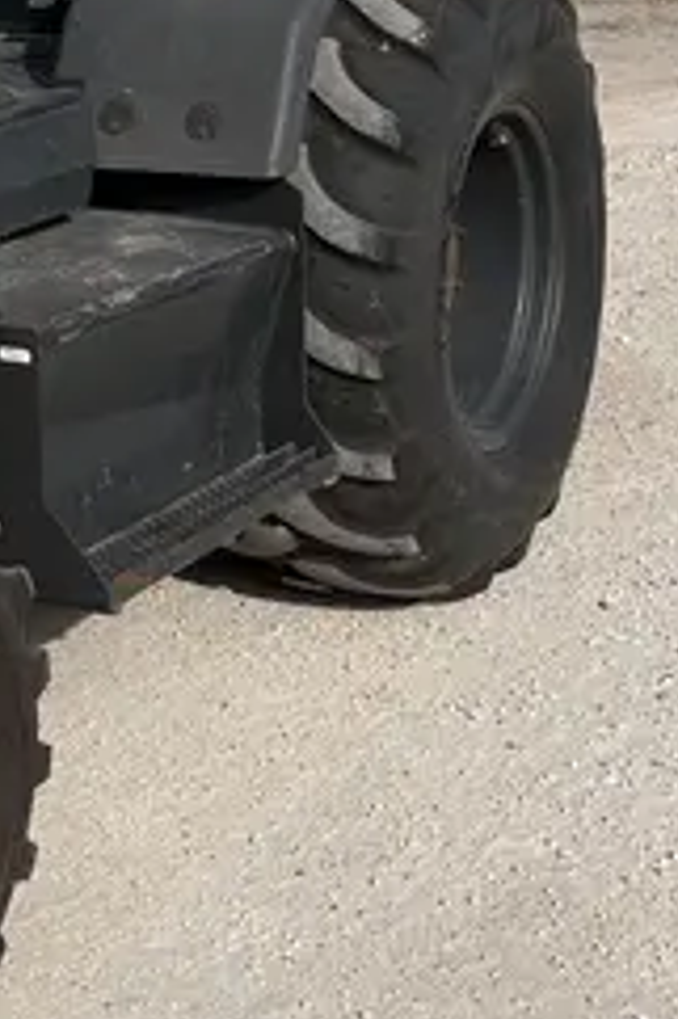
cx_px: -312
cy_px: 116
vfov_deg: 24.1
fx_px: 2320
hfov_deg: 15.5
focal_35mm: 82
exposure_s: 1/4149
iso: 50
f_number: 1.6
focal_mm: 5.1
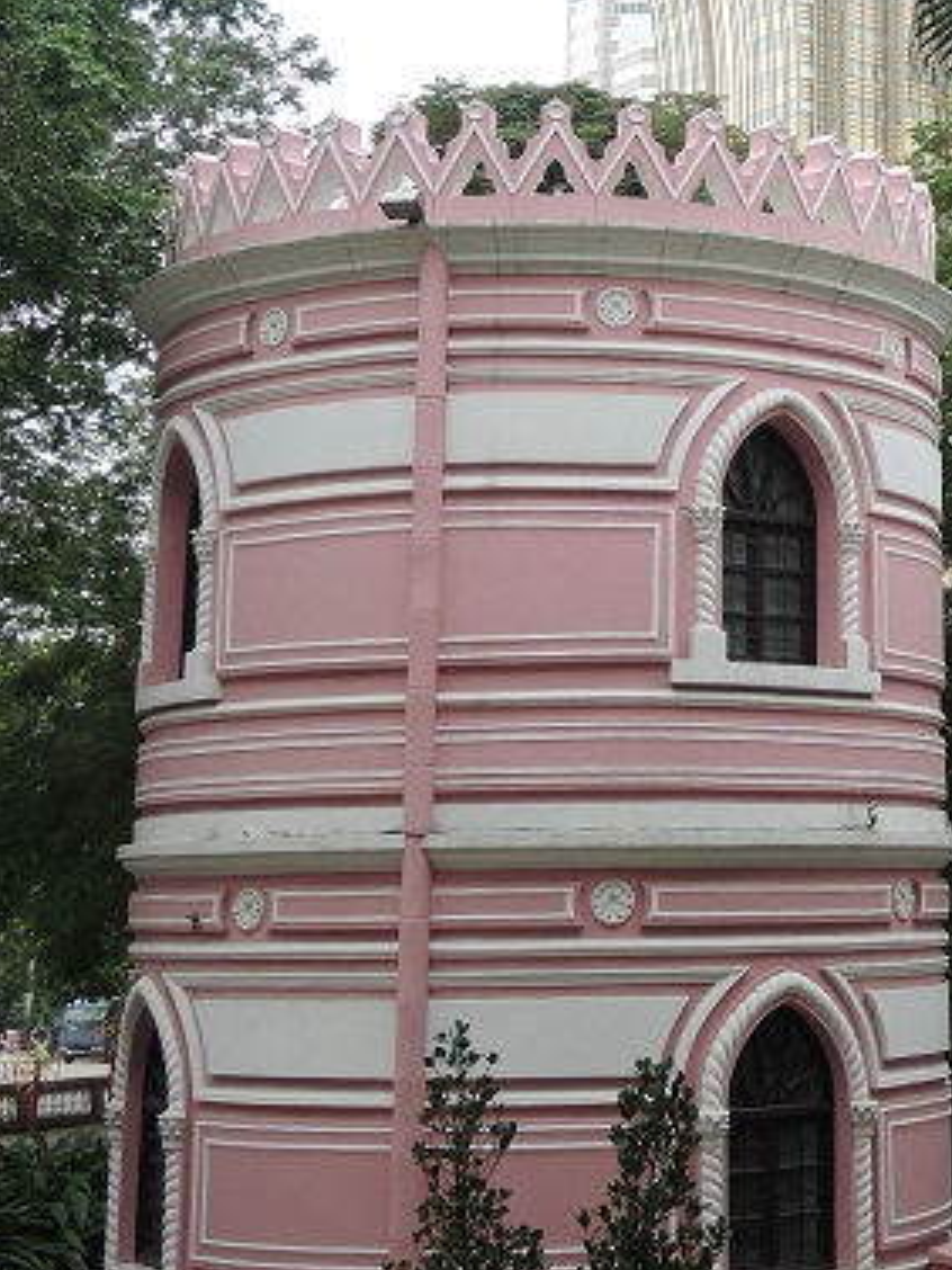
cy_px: 179
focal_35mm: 73
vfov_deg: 26.0
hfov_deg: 19.5
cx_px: 967
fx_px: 2677
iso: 80
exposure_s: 1/640
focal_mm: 6
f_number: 2
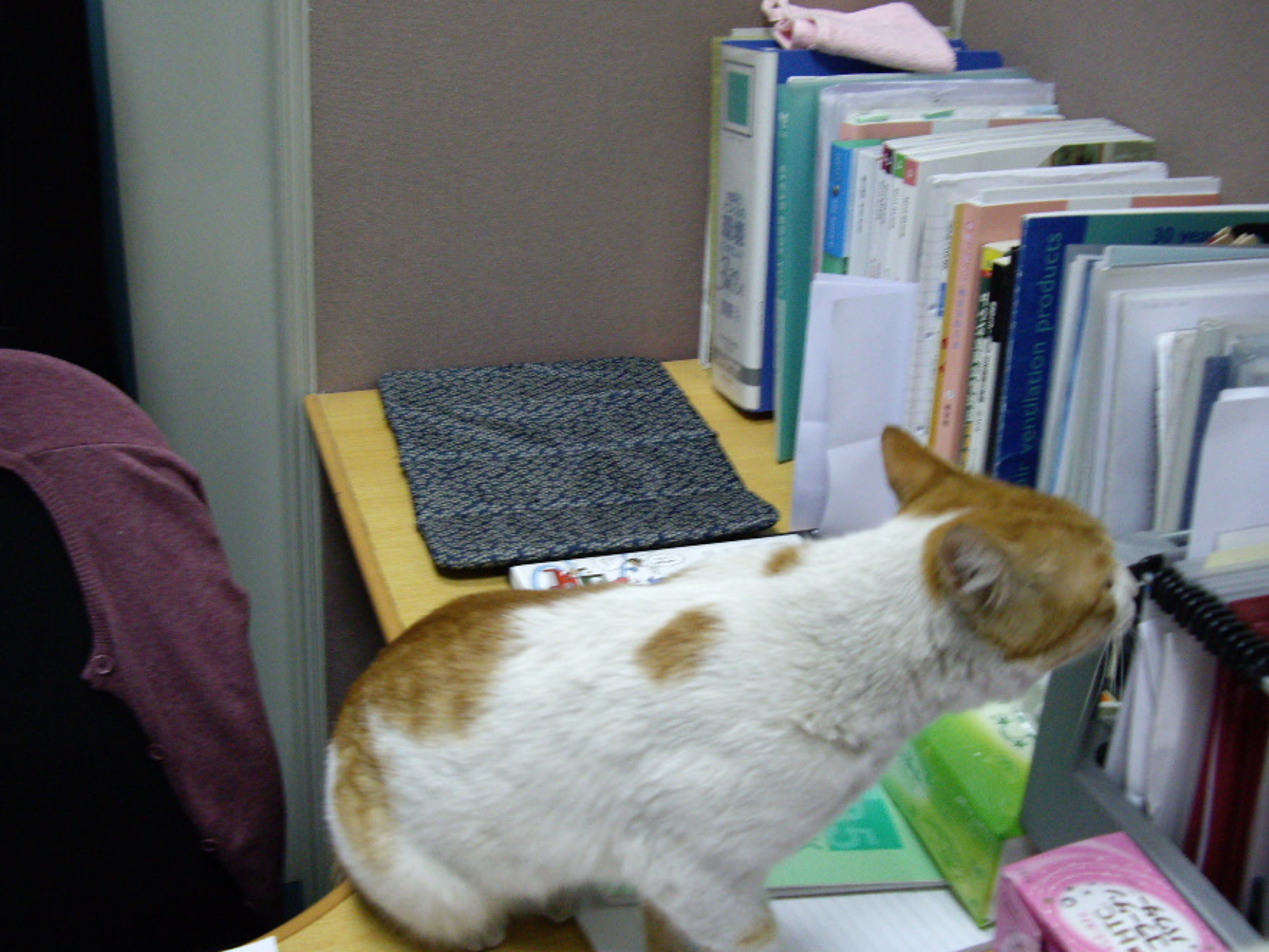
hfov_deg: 42.9
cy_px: 540
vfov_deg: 32.8
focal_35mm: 44
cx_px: 650
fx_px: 1613
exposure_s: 1/30
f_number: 2.8
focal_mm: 7.9
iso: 400
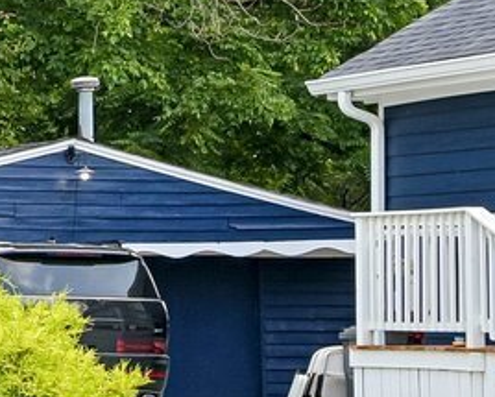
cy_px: 200
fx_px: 3153
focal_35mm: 215
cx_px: -1234
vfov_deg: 7.2
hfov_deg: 7.4
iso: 100
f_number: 8
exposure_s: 1/80
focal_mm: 30
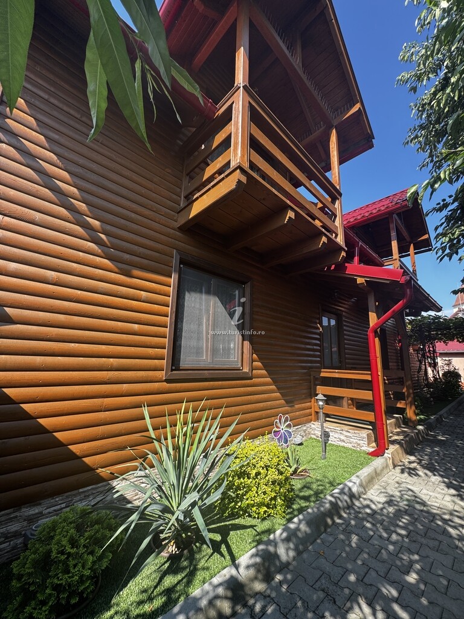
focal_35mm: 14
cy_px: 310
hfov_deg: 85.7
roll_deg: -2.2
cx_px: 232
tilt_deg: +13.0
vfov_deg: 102.1
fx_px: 250
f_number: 2.2
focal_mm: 2.22
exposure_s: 1/291
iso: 40
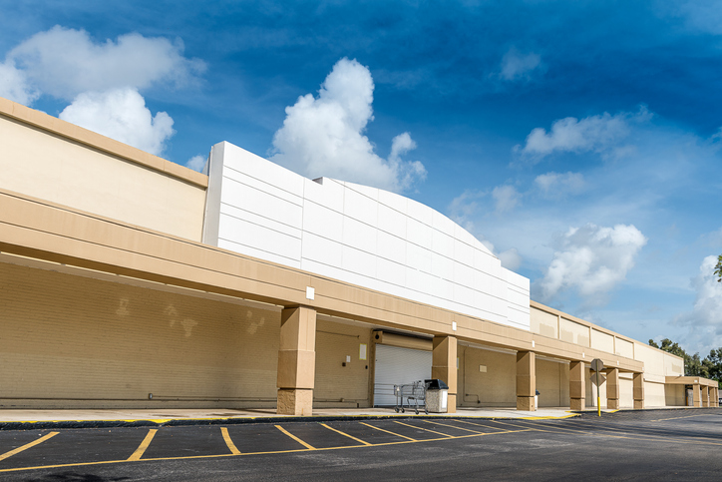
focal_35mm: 29
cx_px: 361
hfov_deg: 63.6
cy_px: 241
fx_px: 582
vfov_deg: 45.0
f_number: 10
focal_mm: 29
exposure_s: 1/400
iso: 100
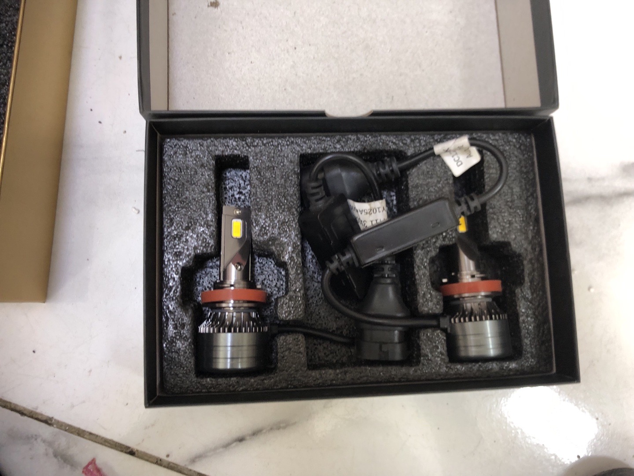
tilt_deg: -80.0
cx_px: 317
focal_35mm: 28
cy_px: 238
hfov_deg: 63.4
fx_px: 513
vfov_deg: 49.7
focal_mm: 4
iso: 40
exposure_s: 1/17
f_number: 1.8
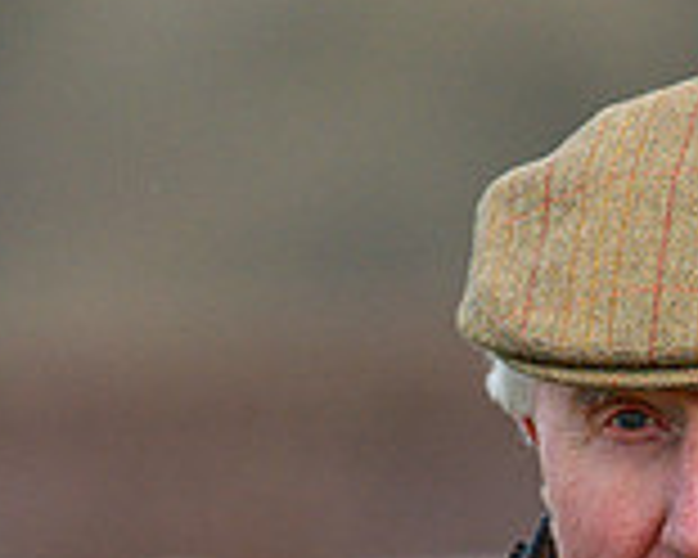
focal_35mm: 2461
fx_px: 50840
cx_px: 741
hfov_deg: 0.8
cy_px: 990
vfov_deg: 0.6
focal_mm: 400
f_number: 4.5
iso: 400
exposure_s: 1/1600
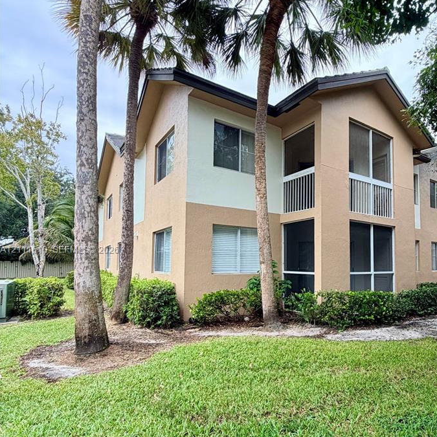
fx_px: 314
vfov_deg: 69.3
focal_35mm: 22
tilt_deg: +3.4
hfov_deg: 67.8
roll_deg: +0.1
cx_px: 290
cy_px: 251
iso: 64
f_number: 2.2
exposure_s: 1/502
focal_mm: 2.22
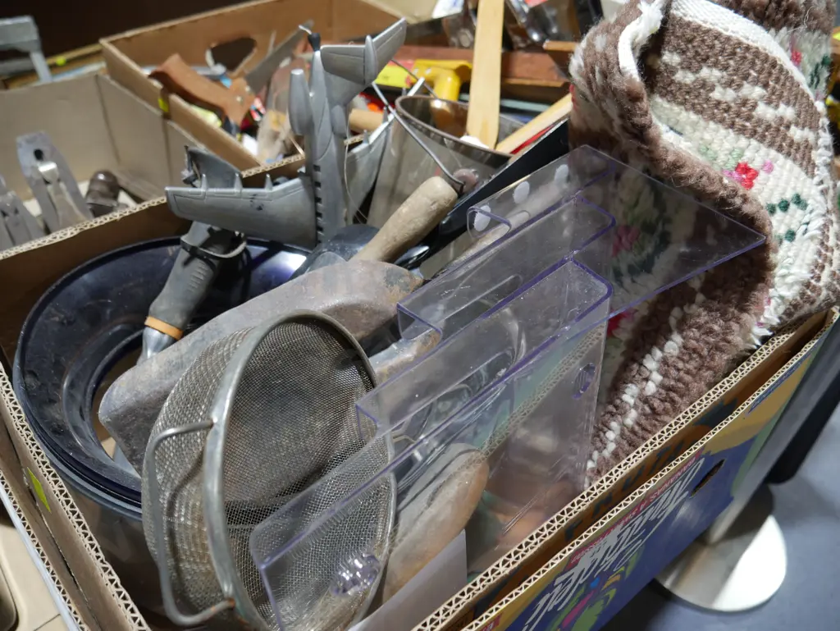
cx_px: 420
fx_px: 680
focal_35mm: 28
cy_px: 316
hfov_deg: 63.4
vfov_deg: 49.8
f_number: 3.5
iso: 400
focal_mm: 14
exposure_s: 1/60
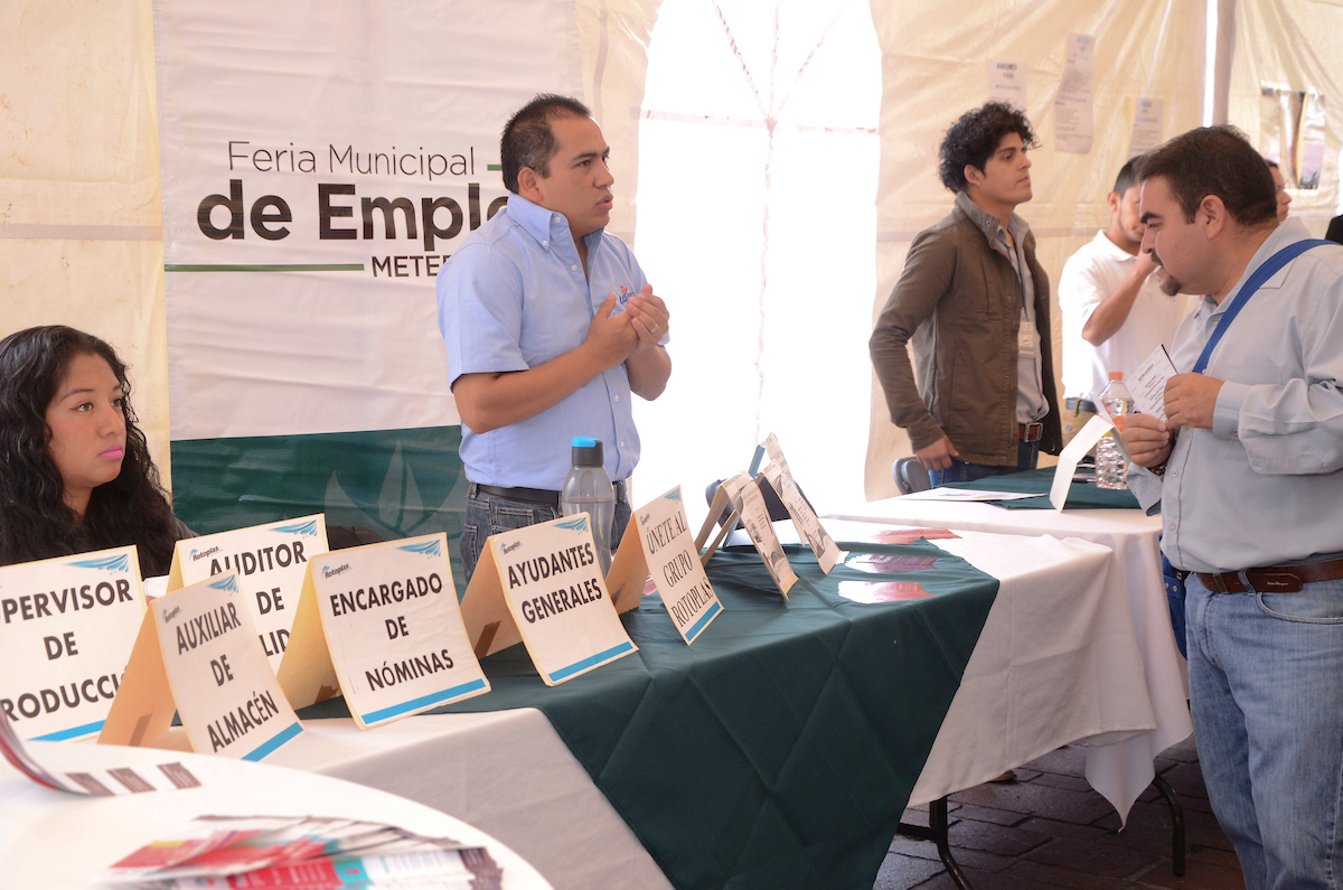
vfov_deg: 23.7
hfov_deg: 35.1
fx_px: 2122
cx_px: 672
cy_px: 445
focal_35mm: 57
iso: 1000
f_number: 5.6
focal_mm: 38
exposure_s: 1/60
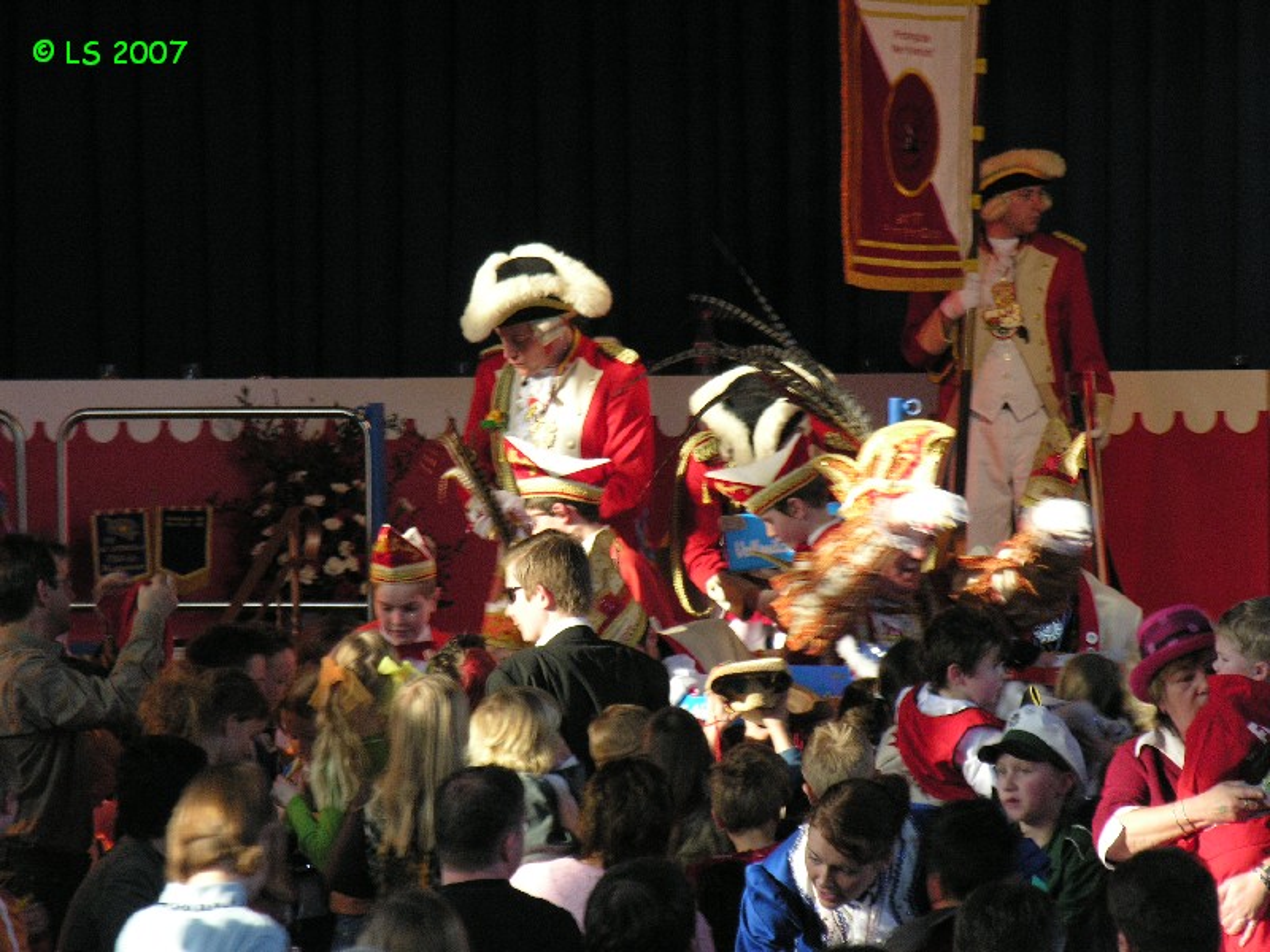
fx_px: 9796
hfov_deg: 7.4
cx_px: 635
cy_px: 476
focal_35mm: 267
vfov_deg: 5.6
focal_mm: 68
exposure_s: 1/30
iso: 200
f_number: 4.6
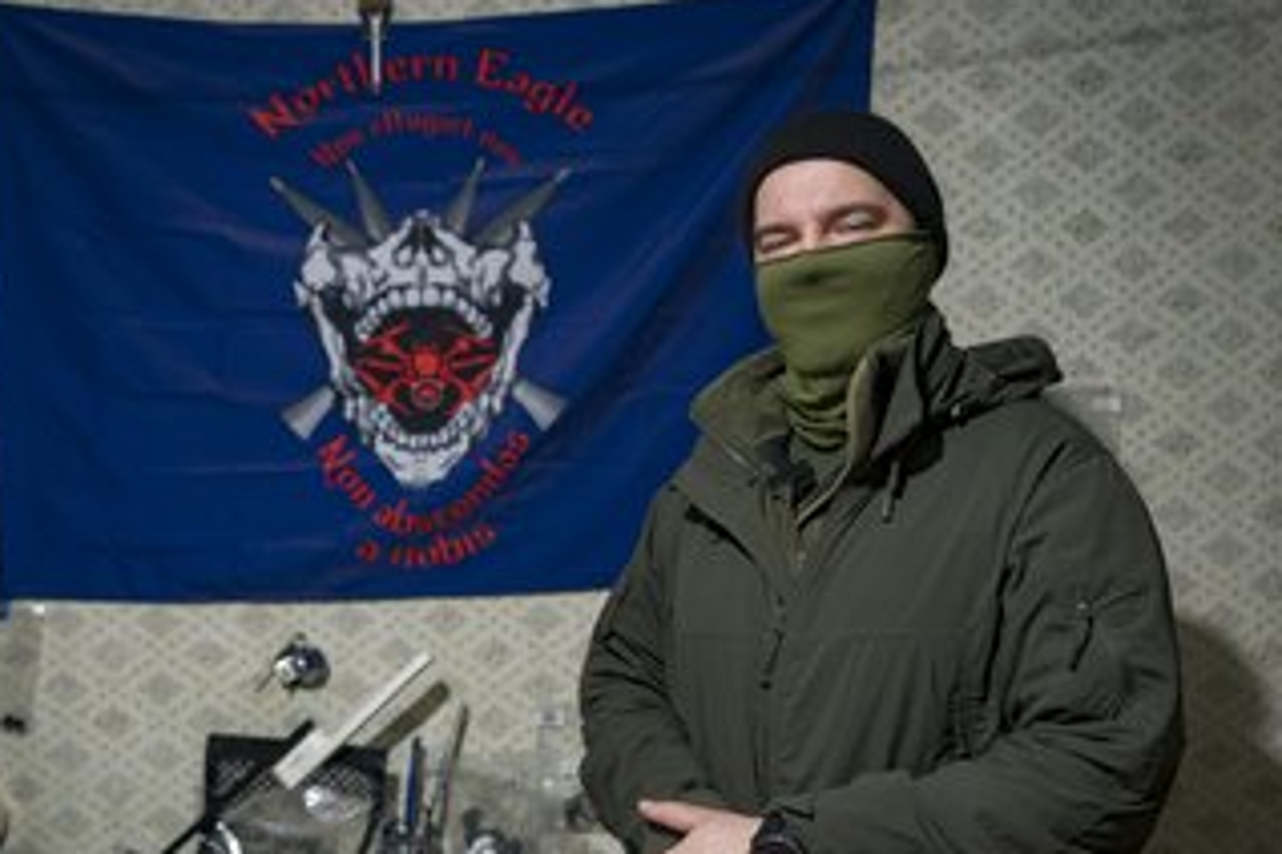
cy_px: 522
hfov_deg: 55.8
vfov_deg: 38.7
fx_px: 1211
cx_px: 625
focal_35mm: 34
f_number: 2.8
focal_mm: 27
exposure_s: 1/50
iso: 1600
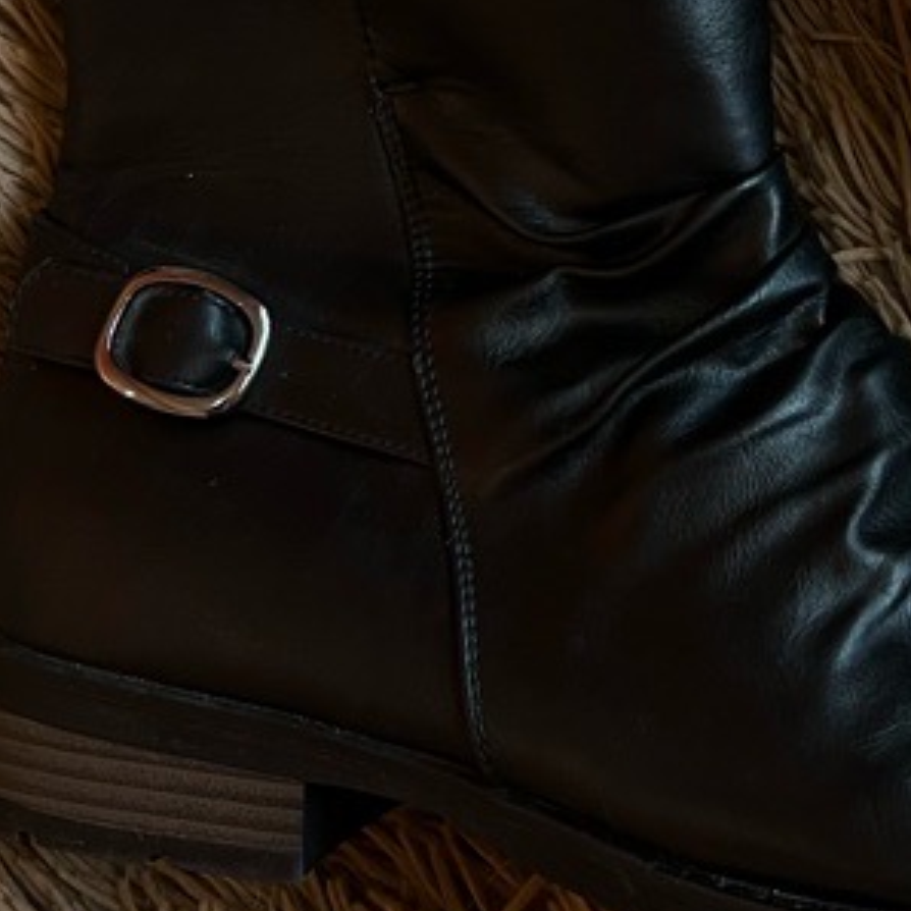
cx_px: 945
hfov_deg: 21.6
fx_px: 2293
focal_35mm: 77
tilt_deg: -82.2
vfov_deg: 21.1
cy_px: -156
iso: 125
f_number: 1.5
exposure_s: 1/62
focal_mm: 5.7
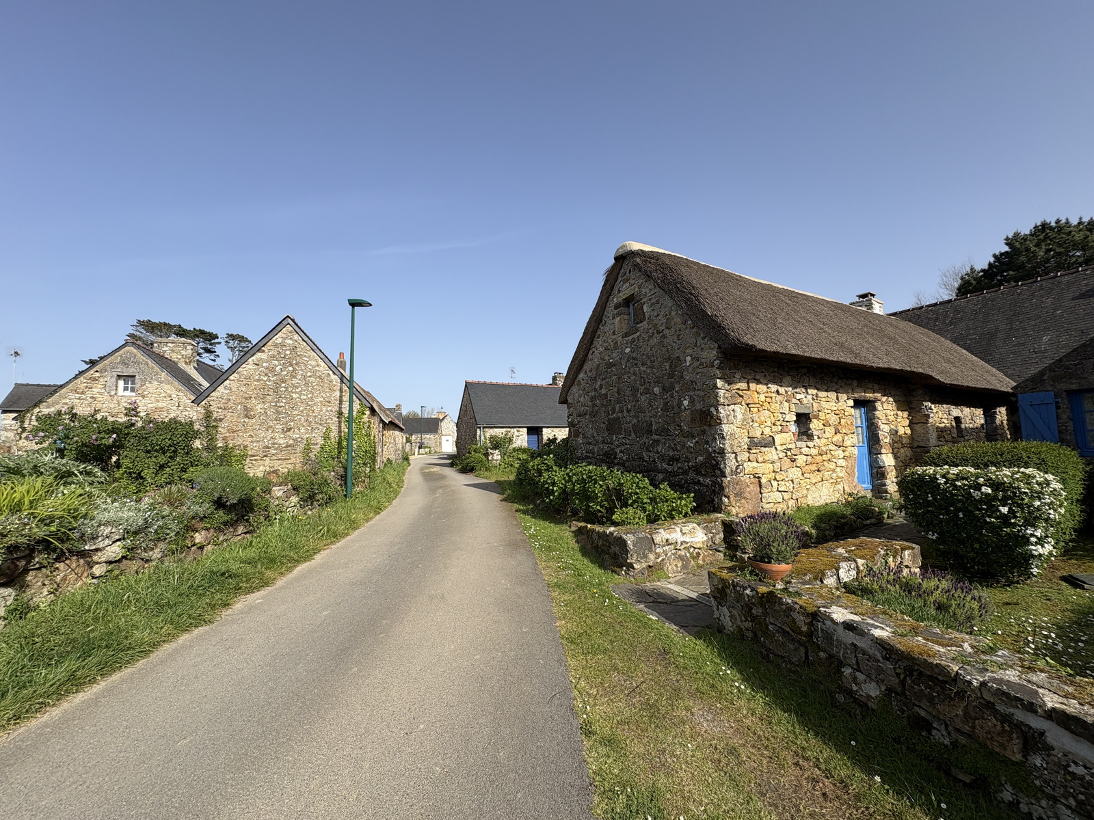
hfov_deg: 102.1
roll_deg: +2.1
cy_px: 410
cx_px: 547
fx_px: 442
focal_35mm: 14
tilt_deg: +6.0
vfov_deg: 85.7
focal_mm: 2.22
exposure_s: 1/1637
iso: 40
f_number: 2.2
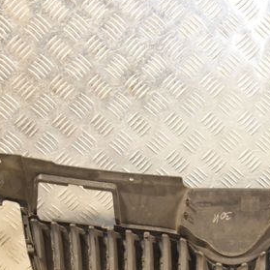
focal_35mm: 111
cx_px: 253
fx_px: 980
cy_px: 185
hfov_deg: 15.5
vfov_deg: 15.7
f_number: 5
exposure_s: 1/100
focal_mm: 38
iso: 800
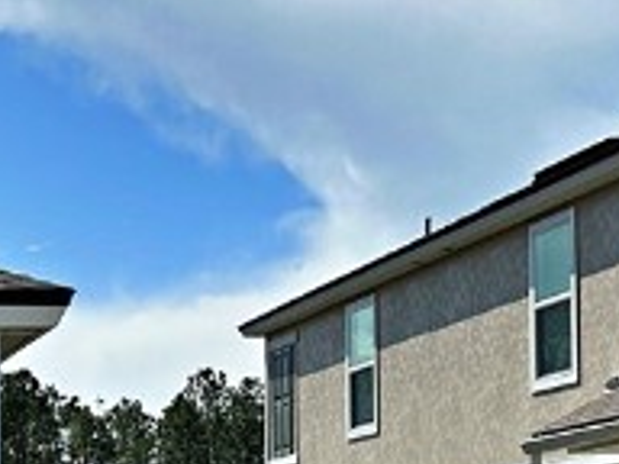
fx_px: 2289
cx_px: -316
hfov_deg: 14.4
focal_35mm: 128
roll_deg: -0.2
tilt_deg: +3.0
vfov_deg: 11.4
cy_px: 490
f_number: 1.78
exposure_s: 1/8929
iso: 80
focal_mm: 6.86
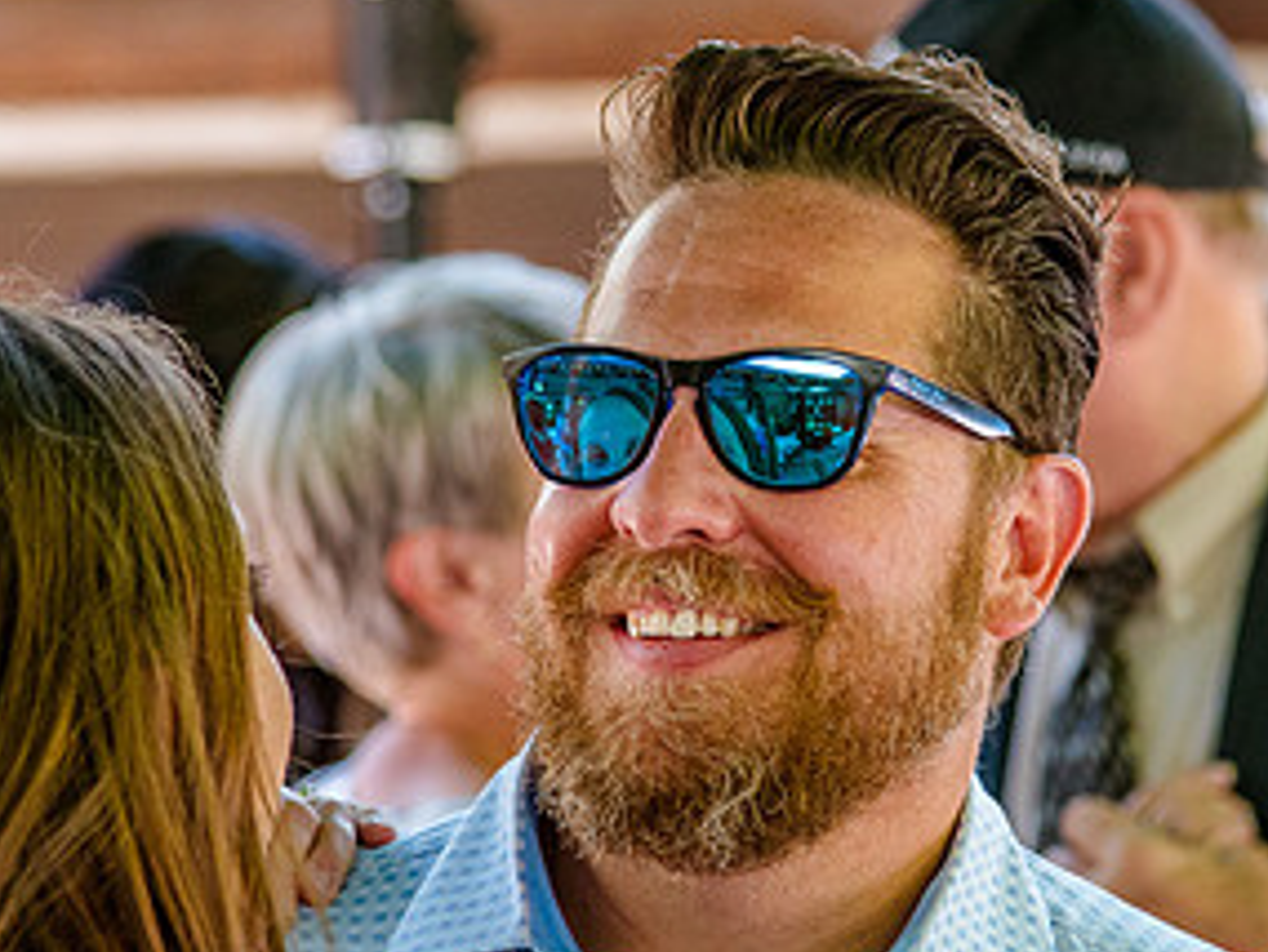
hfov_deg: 7.5
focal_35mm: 264
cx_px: 863
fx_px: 9675
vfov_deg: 5.6
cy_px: 458
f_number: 4
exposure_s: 1/320
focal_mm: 110
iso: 1600
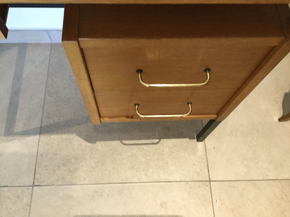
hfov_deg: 58.4
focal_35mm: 31
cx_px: 145
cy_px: 108
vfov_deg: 45.4
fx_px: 260
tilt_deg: -67.2
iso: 200
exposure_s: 1/17
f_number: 2.4
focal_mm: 3.3
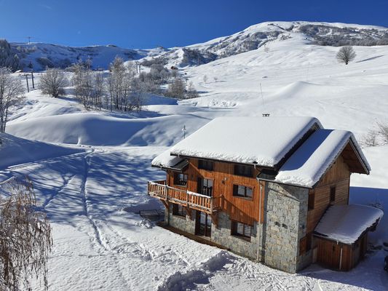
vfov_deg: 53.1
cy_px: 146
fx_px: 291
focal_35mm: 26
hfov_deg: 67.3
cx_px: 194
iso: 50
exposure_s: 1/4448
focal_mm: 4.32
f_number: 1.7
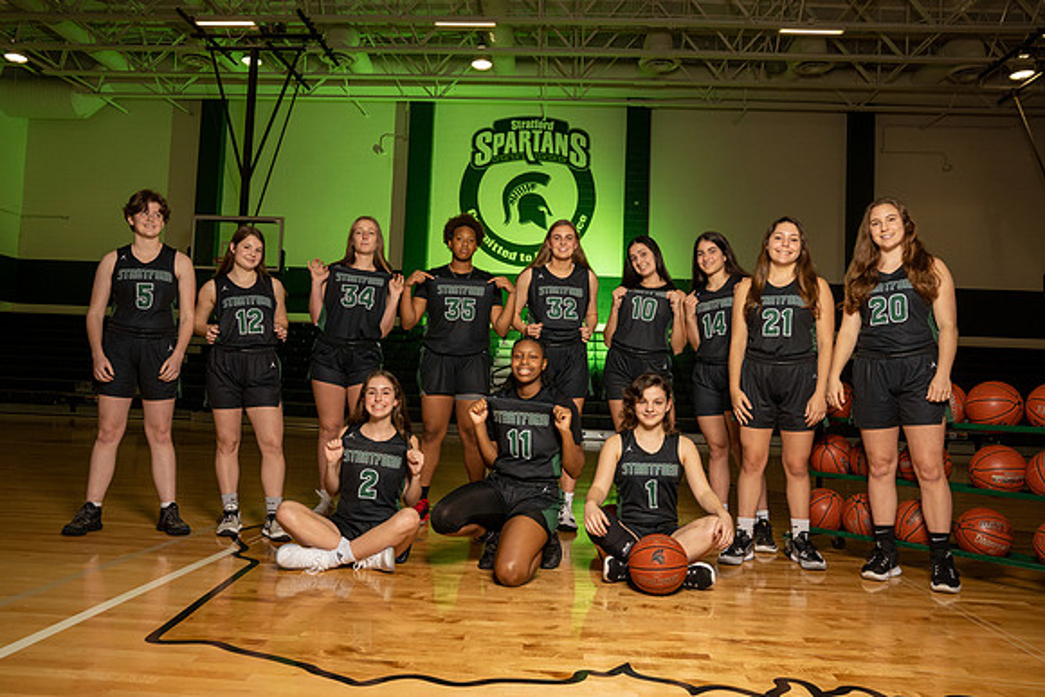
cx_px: 522
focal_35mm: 29
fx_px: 842
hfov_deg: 63.6
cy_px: 348
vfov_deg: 45.0
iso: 800
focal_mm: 29
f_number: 8
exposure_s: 1/250
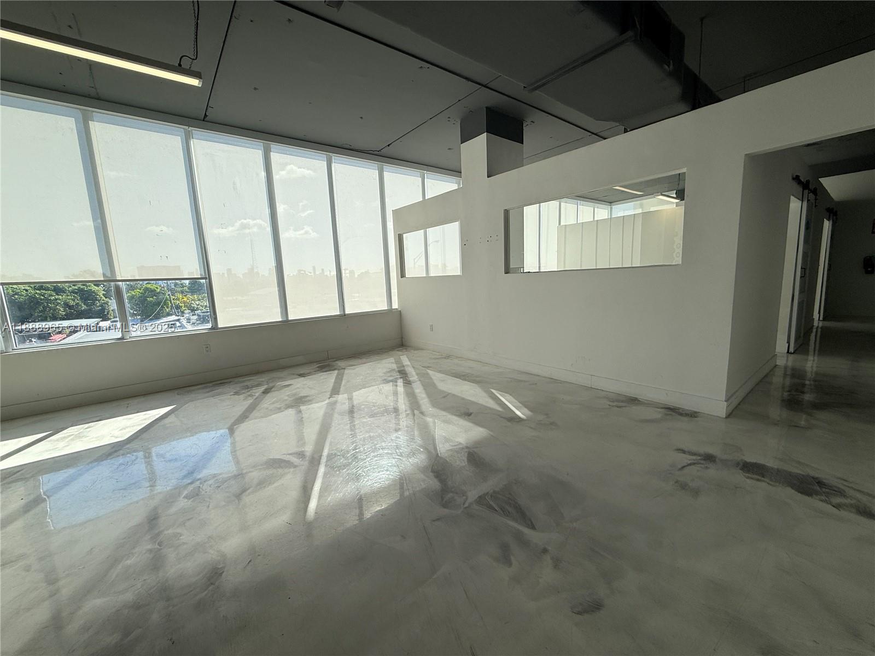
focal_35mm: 14
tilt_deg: -6.6
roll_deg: +2.7
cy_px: 328
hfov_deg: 102.1
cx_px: 438
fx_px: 354
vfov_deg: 85.7
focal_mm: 2.22
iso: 50
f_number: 2.2
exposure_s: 1/448
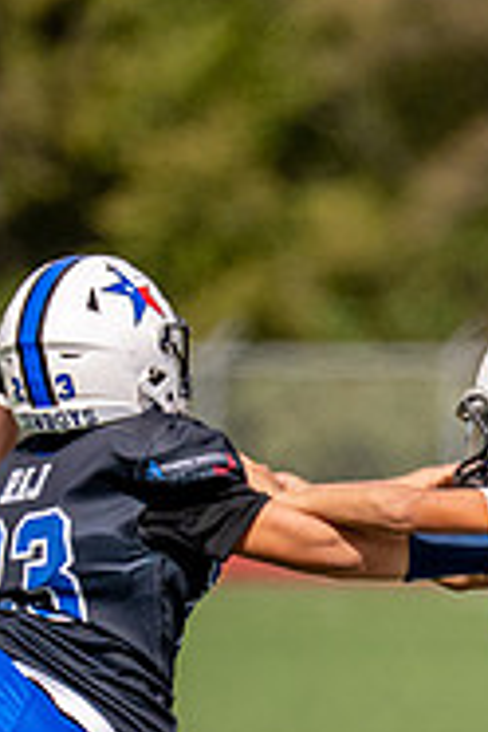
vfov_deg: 1.7
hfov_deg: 1.1
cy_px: 675
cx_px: 312
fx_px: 24561
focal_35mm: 1208
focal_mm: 200
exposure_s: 1/10000
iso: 250
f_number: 2.8
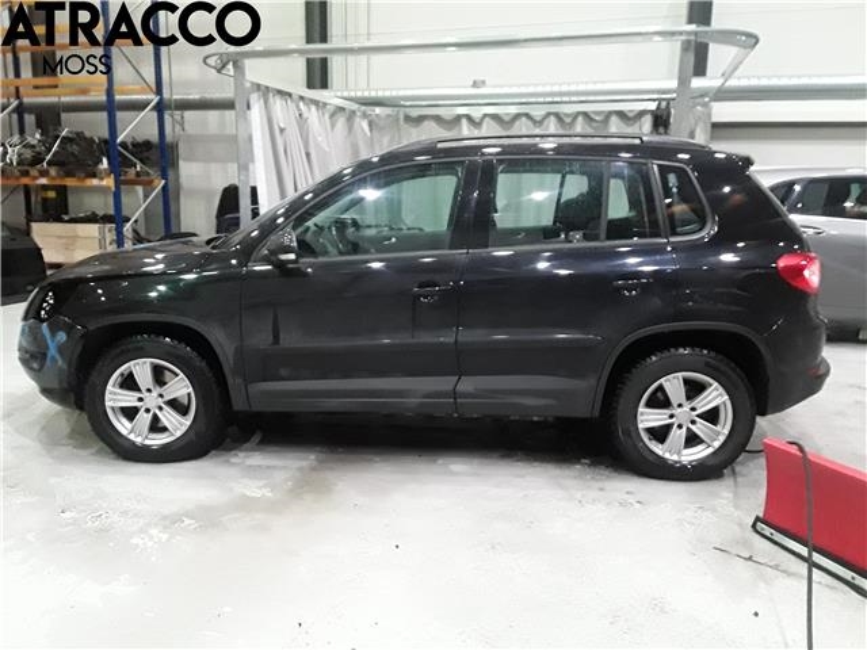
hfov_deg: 63.4
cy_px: 325
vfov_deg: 49.7
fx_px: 701
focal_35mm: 28
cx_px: 434
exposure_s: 1/20
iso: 400
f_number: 1.9
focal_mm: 2.91
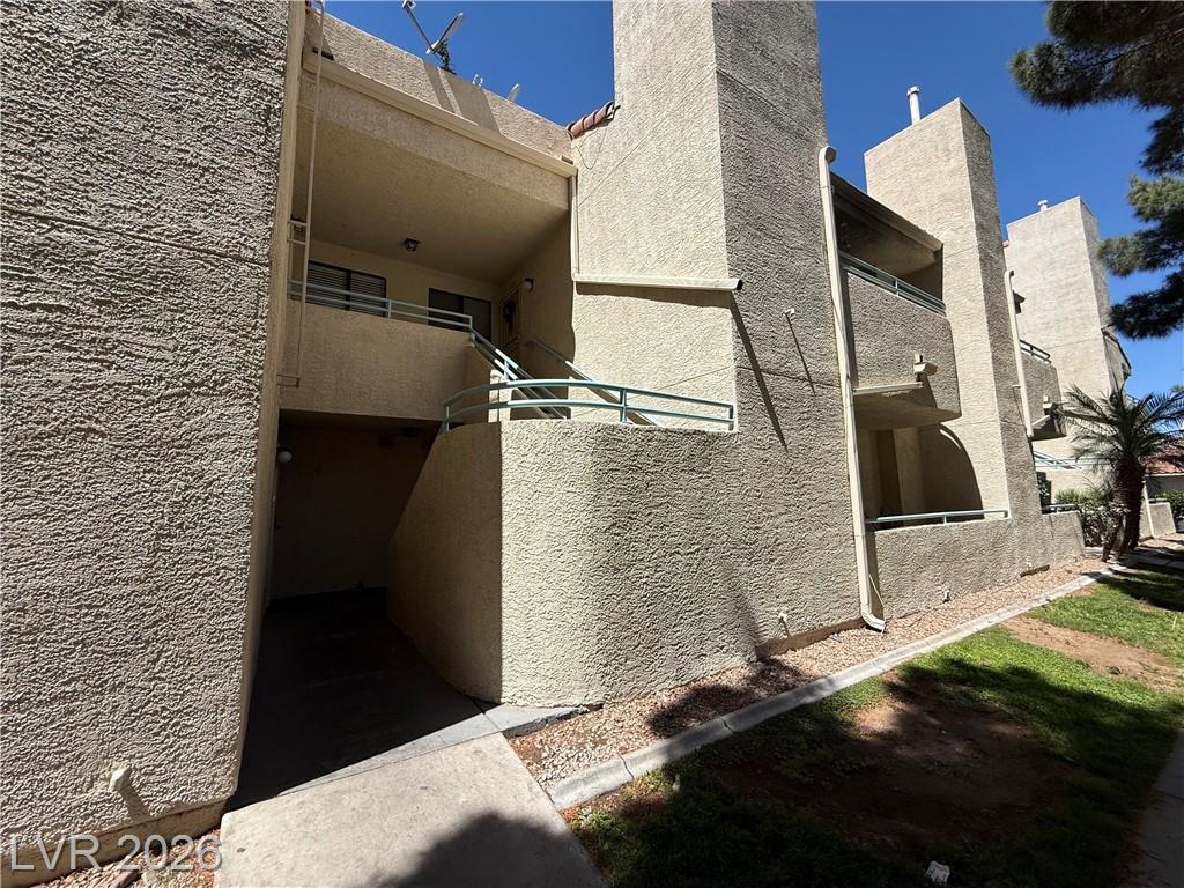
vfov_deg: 85.7
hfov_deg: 102.1
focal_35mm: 14
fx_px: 479
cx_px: 592
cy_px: 444
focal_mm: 2.22
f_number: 2.2
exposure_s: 1/2320
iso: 50
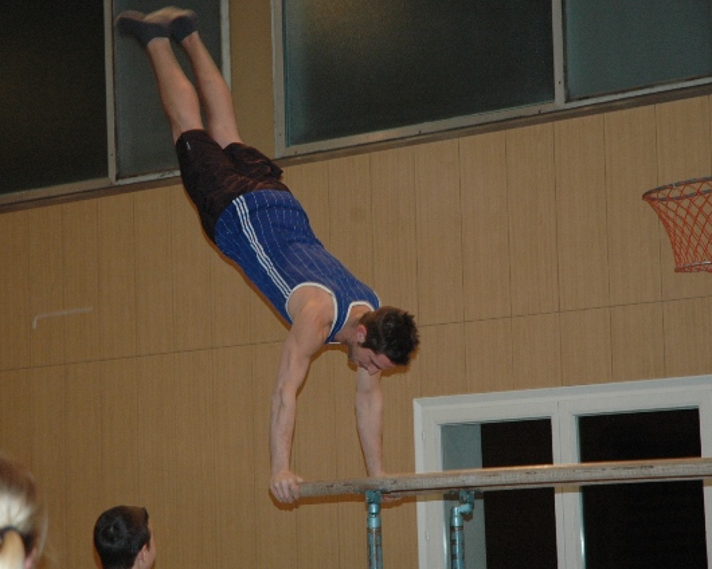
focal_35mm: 119
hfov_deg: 16.2
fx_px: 2508
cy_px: 284
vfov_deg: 13.0
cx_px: 340
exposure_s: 1/60
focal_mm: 70
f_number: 4.5
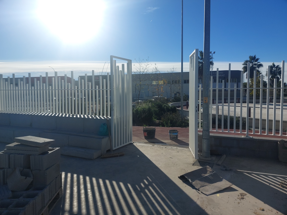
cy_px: 108
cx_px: 144
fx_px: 207
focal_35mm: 25
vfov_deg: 54.9
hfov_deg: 69.4
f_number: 1.8
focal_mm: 5.23
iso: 25
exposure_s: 1/3191
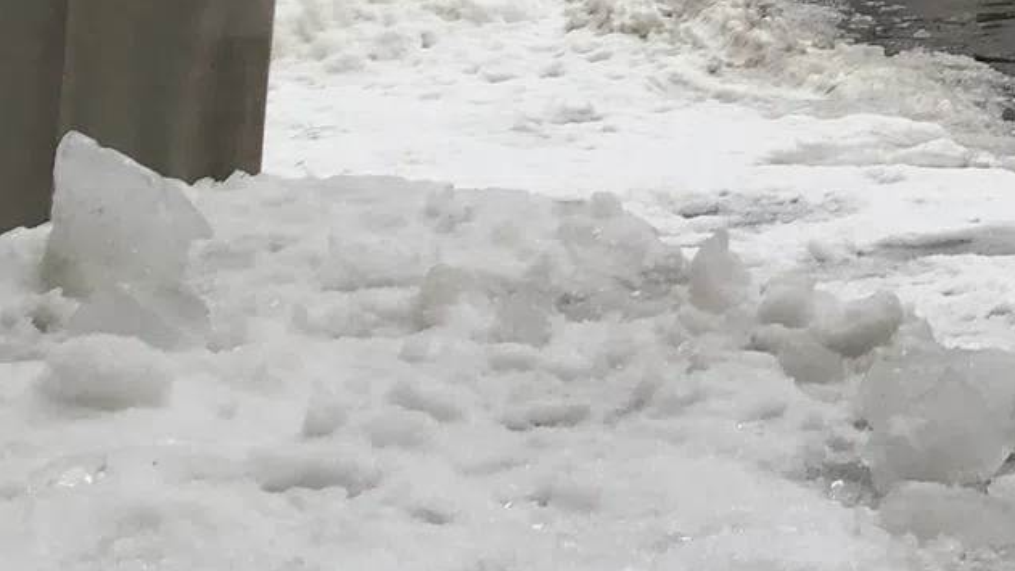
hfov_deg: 17.4
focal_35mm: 116
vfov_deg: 9.6
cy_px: -642
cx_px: 1285
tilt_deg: +4.0
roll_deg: +1.4
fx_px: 3122
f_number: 1.8
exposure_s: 1/100
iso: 25
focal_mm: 4
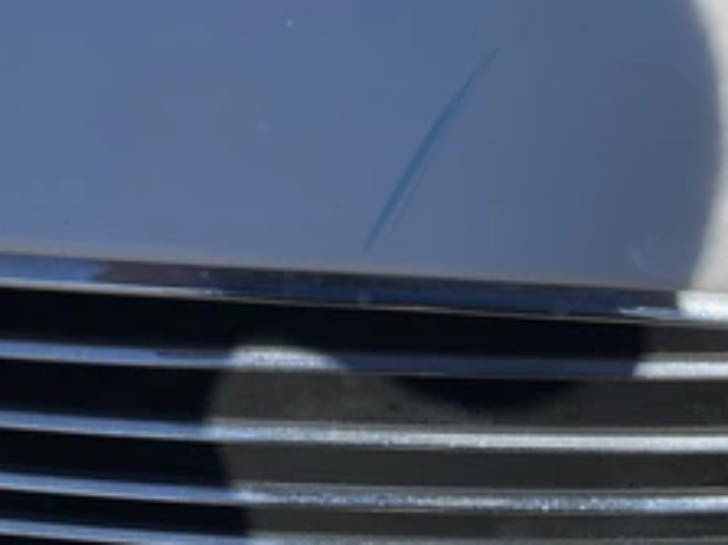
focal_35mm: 52
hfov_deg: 36.2
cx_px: 516
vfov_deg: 27.7
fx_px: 1093
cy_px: 160
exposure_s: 1/4065
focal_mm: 3
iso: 25
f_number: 1.8
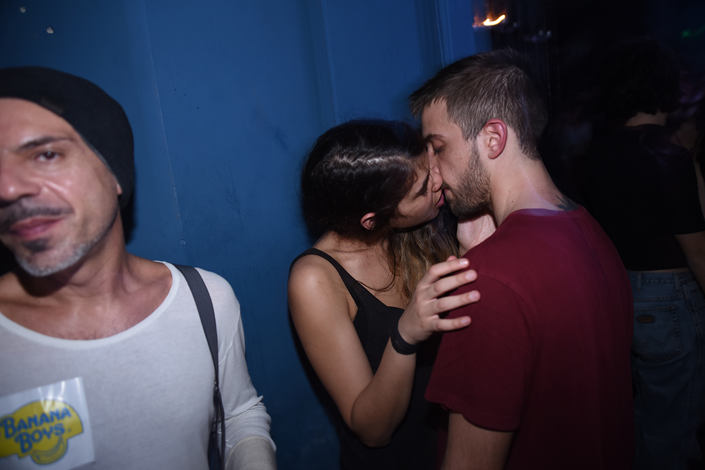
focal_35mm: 28
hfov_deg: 65.5
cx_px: 352
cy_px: 235
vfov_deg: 46.4
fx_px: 548
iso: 800
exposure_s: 1/6
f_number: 3
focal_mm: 28
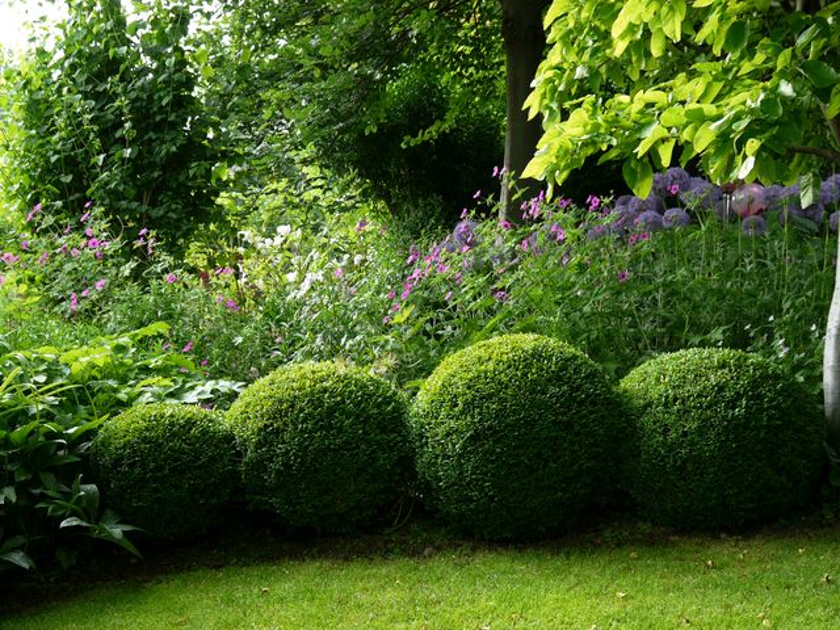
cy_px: 315
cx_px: 420
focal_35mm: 56
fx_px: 1359
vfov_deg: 26.1
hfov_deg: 34.3
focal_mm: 28
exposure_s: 1/50
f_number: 4.8
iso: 100
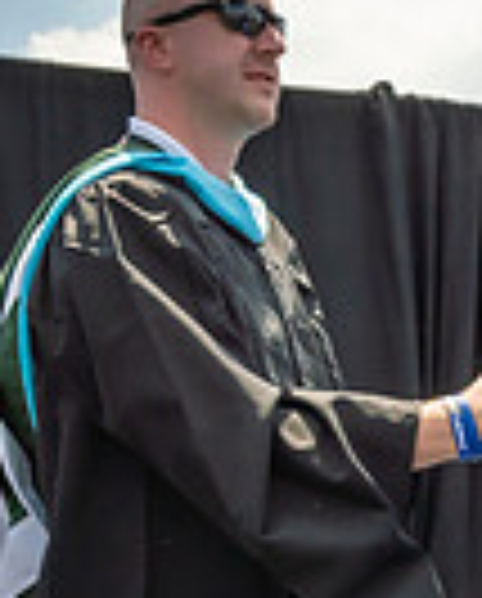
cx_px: 563
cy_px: 719
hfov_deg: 9.7
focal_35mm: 157
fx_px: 2790
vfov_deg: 12.0
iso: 200
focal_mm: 22
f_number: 7.1
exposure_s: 1/800
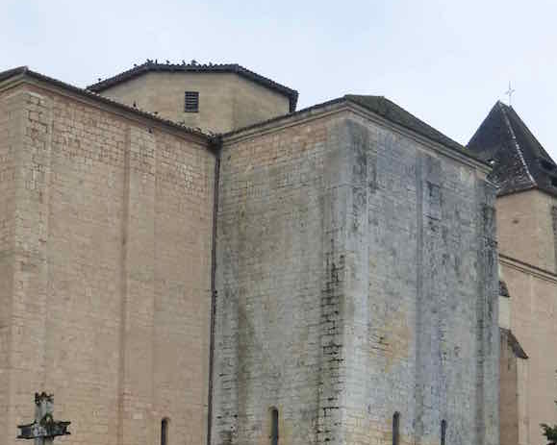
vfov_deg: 19.6
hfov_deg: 24.7
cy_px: 385
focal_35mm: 77
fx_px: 1269
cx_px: 257
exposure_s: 1/320
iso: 160
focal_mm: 6.9
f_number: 3.9
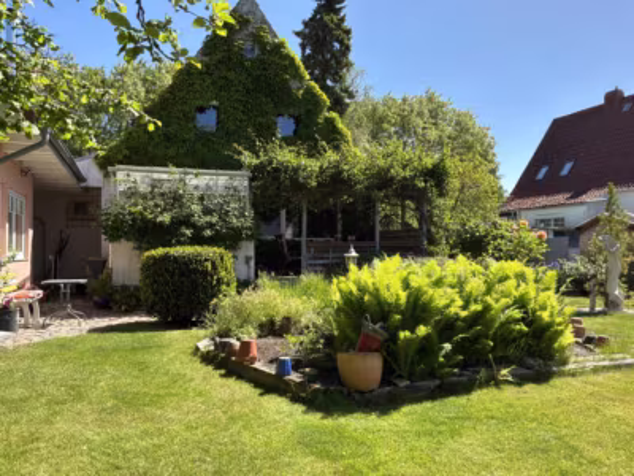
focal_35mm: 28
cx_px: 317
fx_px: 513
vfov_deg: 49.7
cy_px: 238
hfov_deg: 63.4
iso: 25
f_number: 1.8
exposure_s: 1/842
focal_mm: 3
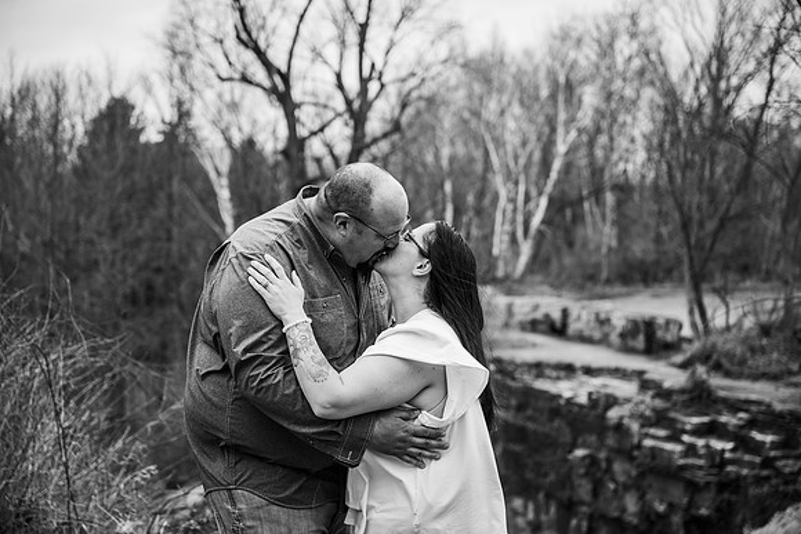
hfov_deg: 32.9
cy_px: 267
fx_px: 1358
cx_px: 400
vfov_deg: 22.3
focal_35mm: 61
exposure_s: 1/1000
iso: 400
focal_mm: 61
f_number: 3.2
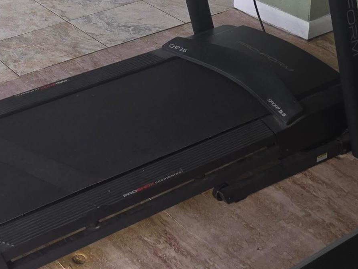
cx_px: 23
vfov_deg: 18.0
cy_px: -121
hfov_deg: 25.4
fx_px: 765
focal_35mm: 74
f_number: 1.7
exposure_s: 1/30
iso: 100
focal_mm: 6.3
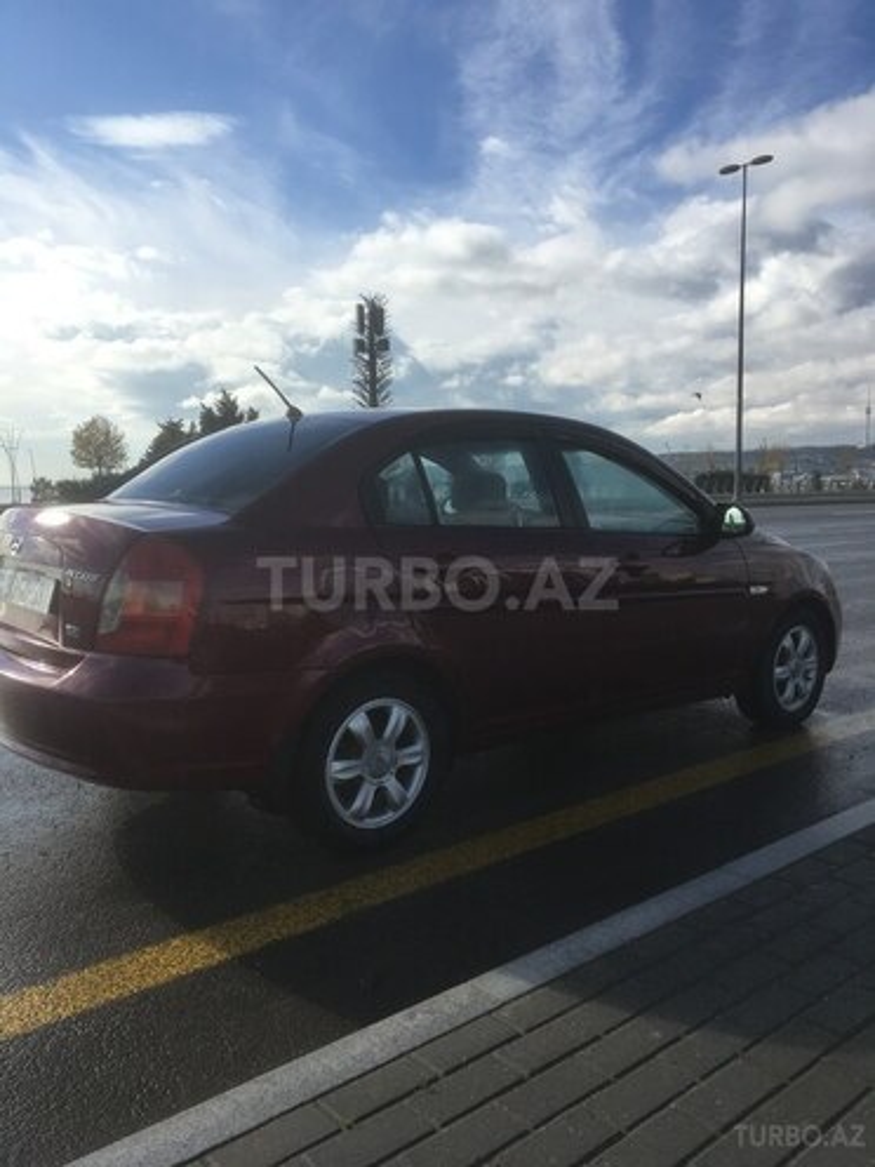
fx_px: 977
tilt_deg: -4.5
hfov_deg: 48.2
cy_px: 584
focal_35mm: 29
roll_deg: +0.1
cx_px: 438
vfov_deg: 61.7
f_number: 2.2
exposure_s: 1/2137
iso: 25
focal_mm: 4.15
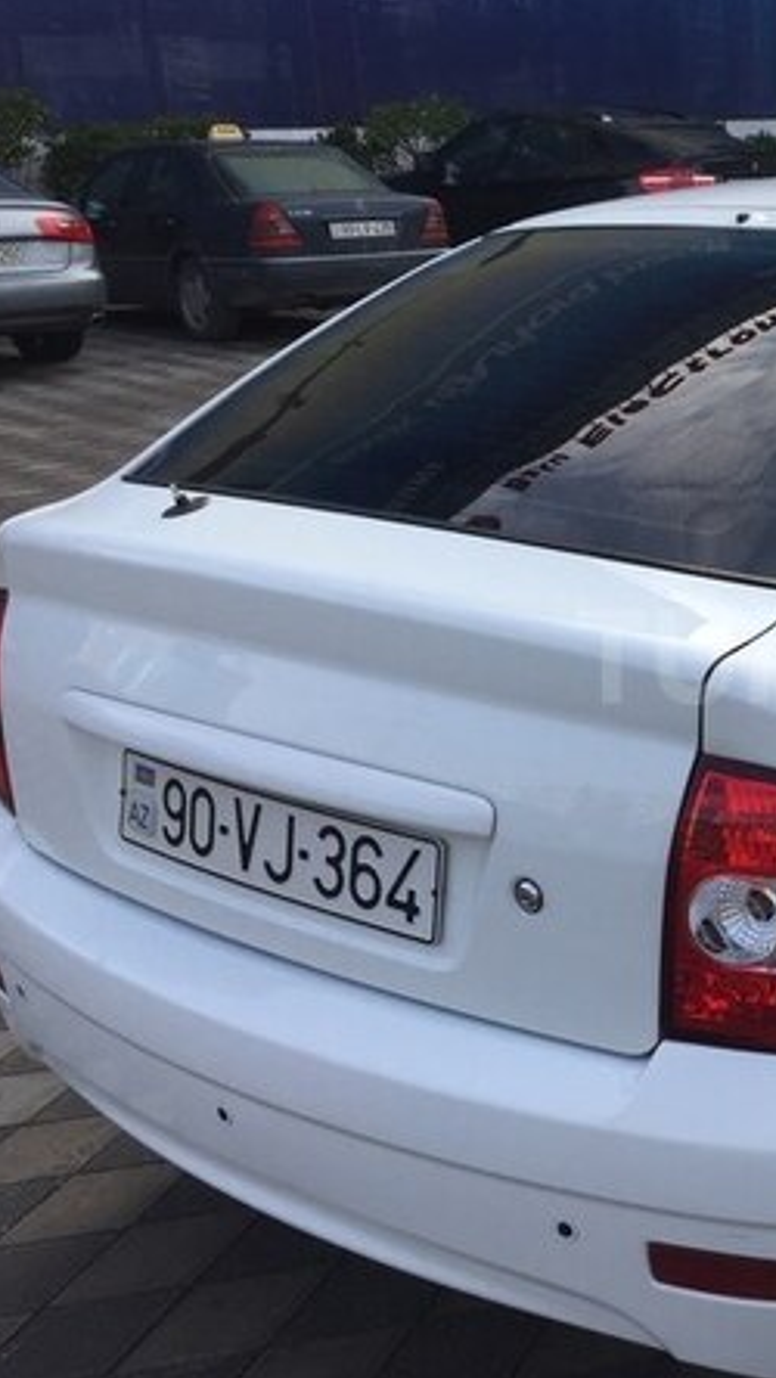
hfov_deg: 23.6
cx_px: 894
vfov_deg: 43.7
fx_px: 1718
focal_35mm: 47
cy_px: 656
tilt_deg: -17.0
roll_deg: +1.9
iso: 32
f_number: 2.2
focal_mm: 4.15
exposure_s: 1/964
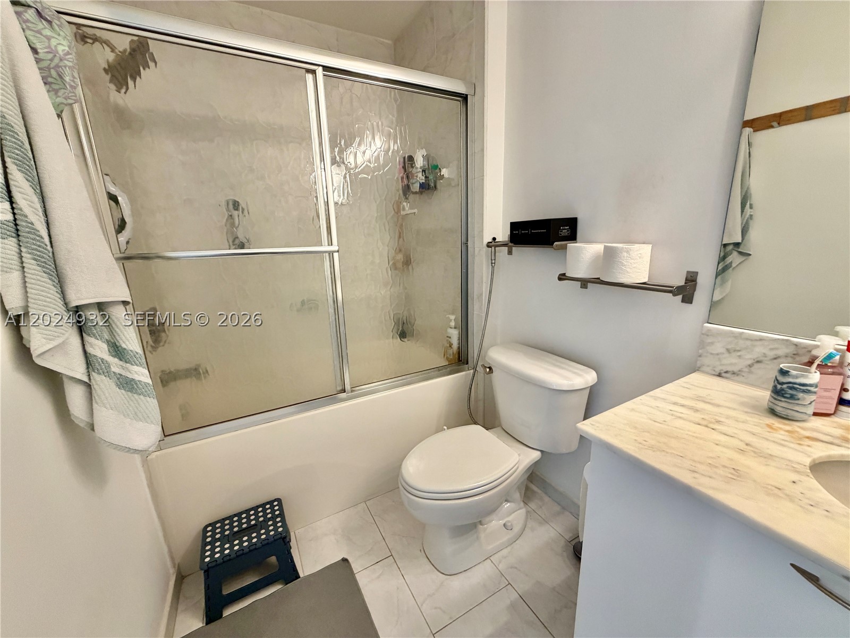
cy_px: 319
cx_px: 425
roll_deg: +2.8
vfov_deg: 85.7
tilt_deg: -13.6
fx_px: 344
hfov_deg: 102.1
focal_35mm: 14
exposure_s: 1/120
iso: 320
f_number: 2.2
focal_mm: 2.22
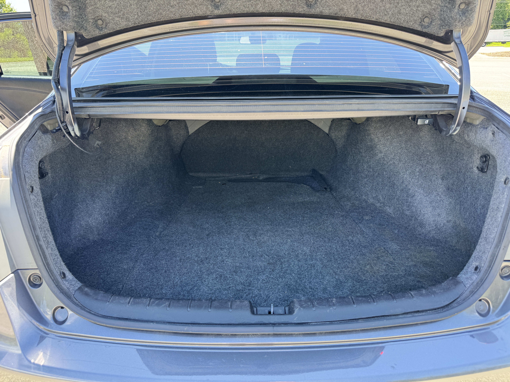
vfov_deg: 56.8
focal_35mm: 24
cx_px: 255
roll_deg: -0.2
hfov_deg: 71.6
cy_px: 191
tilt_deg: -21.7
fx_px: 354
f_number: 1.78
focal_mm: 6.76
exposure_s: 1/137
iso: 50
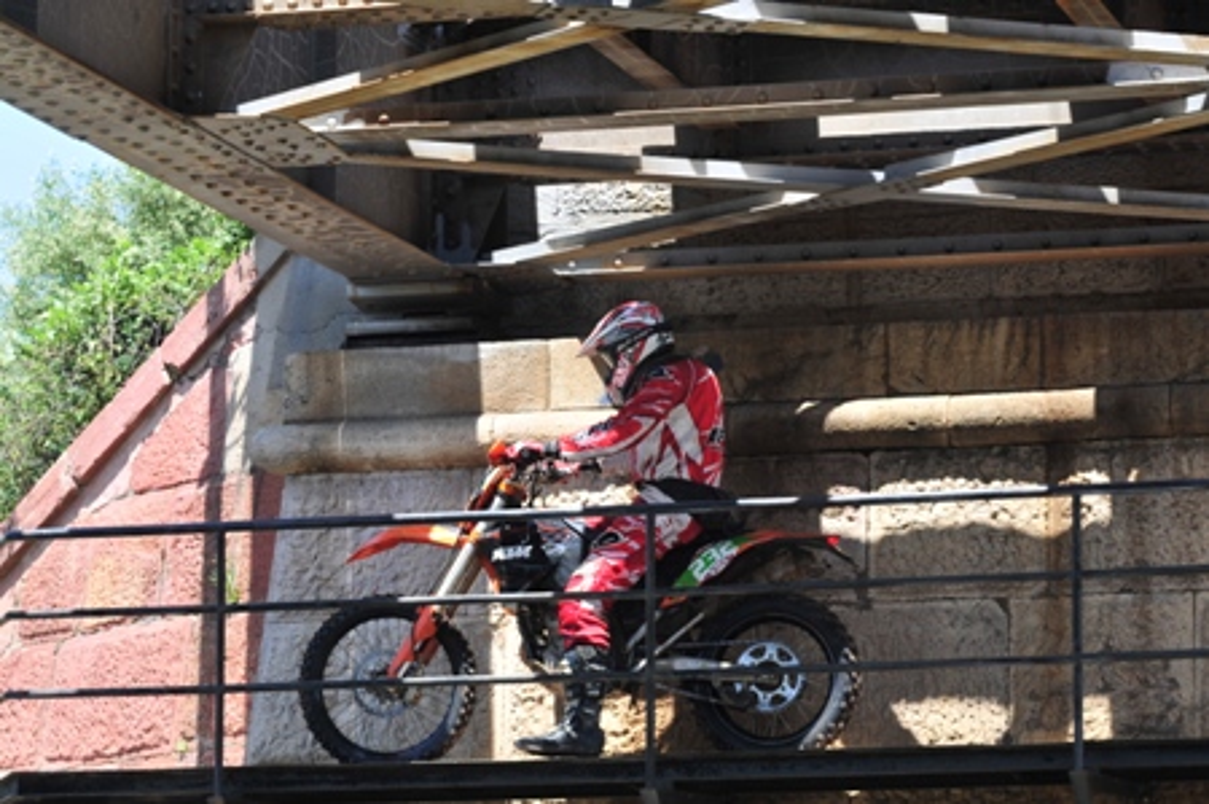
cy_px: 402
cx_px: 604
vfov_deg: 8.7
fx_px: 5284
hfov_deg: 13.1
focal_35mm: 158
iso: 250
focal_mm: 105
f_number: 5.6
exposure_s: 1/250
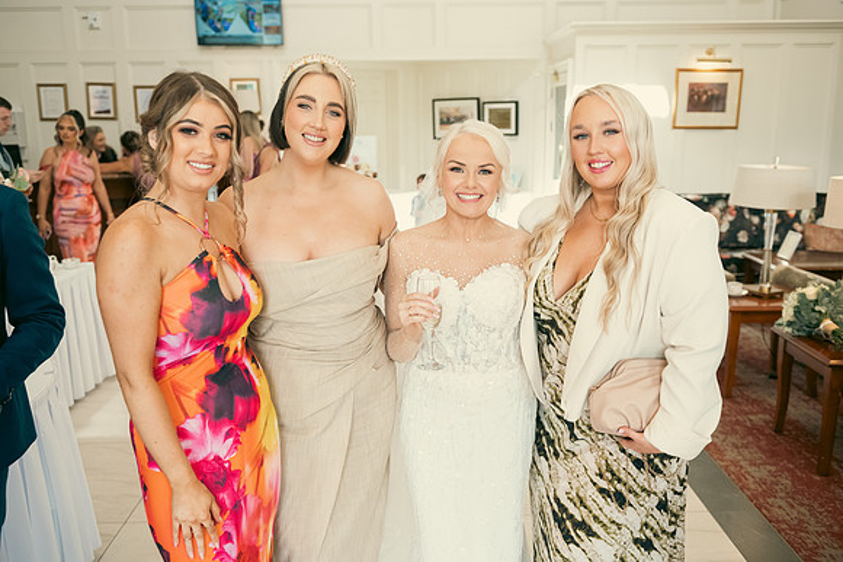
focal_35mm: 33
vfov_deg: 39.5
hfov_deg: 56.6
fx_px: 782
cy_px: 281
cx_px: 422
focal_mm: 32
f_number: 3.5
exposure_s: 1/160
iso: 800
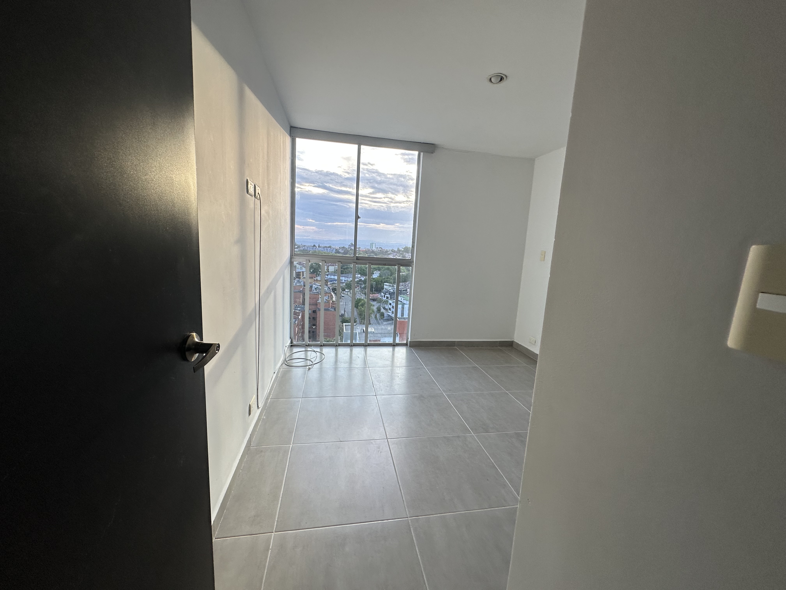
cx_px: 393
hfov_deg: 102.1
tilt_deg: -8.8
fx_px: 318
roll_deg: -4.1
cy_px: 295
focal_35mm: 14
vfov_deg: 85.7
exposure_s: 1/120
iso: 64
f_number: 2.2
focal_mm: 2.22
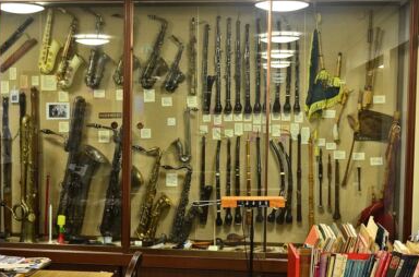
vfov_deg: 22.5
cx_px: 165
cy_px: 141
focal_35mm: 60
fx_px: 697
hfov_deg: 33.4
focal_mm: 24
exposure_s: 1/20
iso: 800
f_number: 3.8
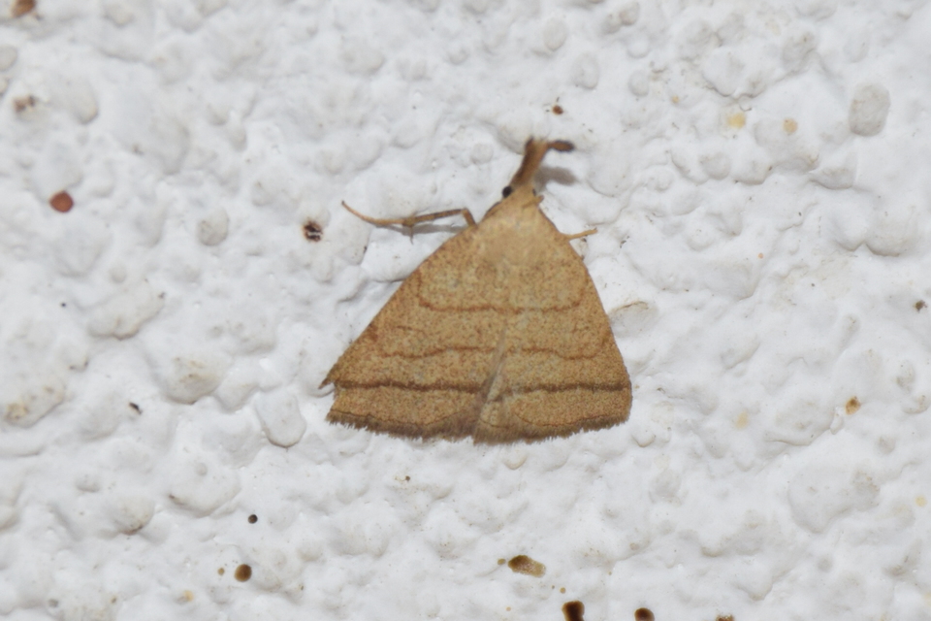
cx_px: 466
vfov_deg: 6.5
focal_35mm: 210
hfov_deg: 9.8
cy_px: 310
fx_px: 5430
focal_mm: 140
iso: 320
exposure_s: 1/60
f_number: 5.6
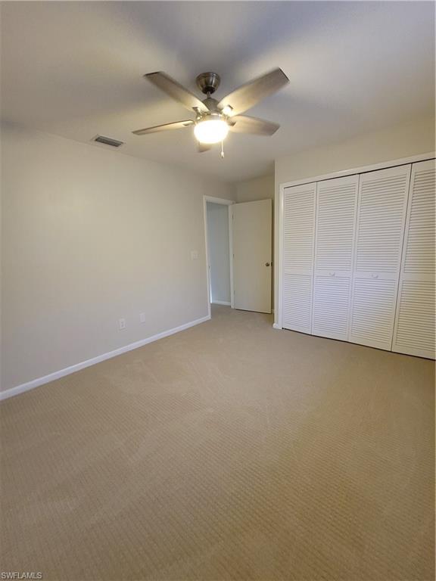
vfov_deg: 106.2
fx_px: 218
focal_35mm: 13
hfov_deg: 89.9
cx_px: 218
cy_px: 290
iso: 400
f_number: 2.2
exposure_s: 1/39
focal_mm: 2.2
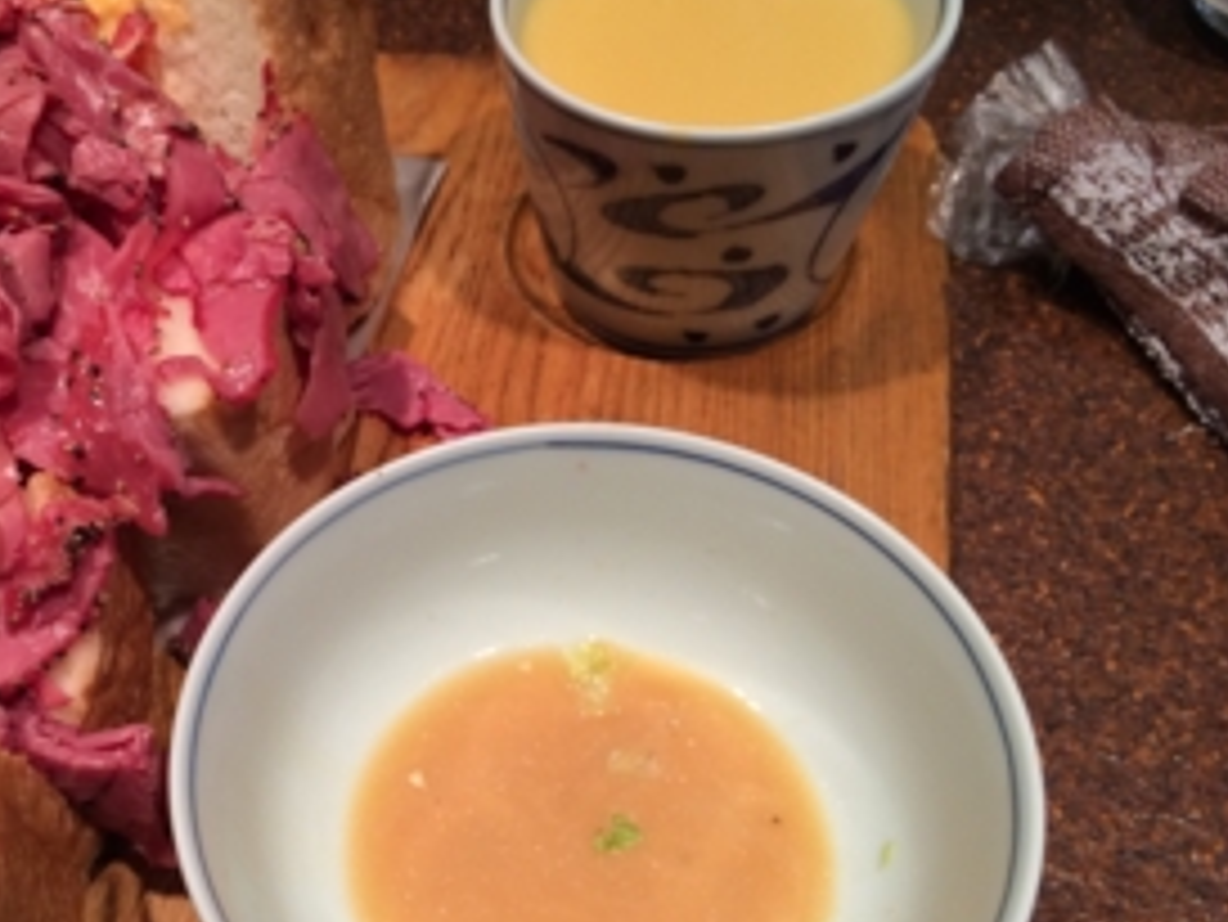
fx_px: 1562
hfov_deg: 41.9
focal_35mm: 44
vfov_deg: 32.8
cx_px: 333
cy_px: 571
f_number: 2.2
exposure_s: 1/30
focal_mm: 4.12
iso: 100
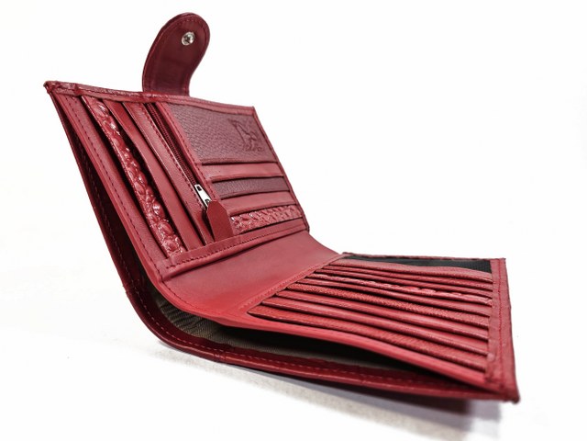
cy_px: 220
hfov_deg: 73.9
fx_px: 390
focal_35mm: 23
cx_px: 294
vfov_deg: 58.9
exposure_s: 1/100
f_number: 1.7
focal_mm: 6.3
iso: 16
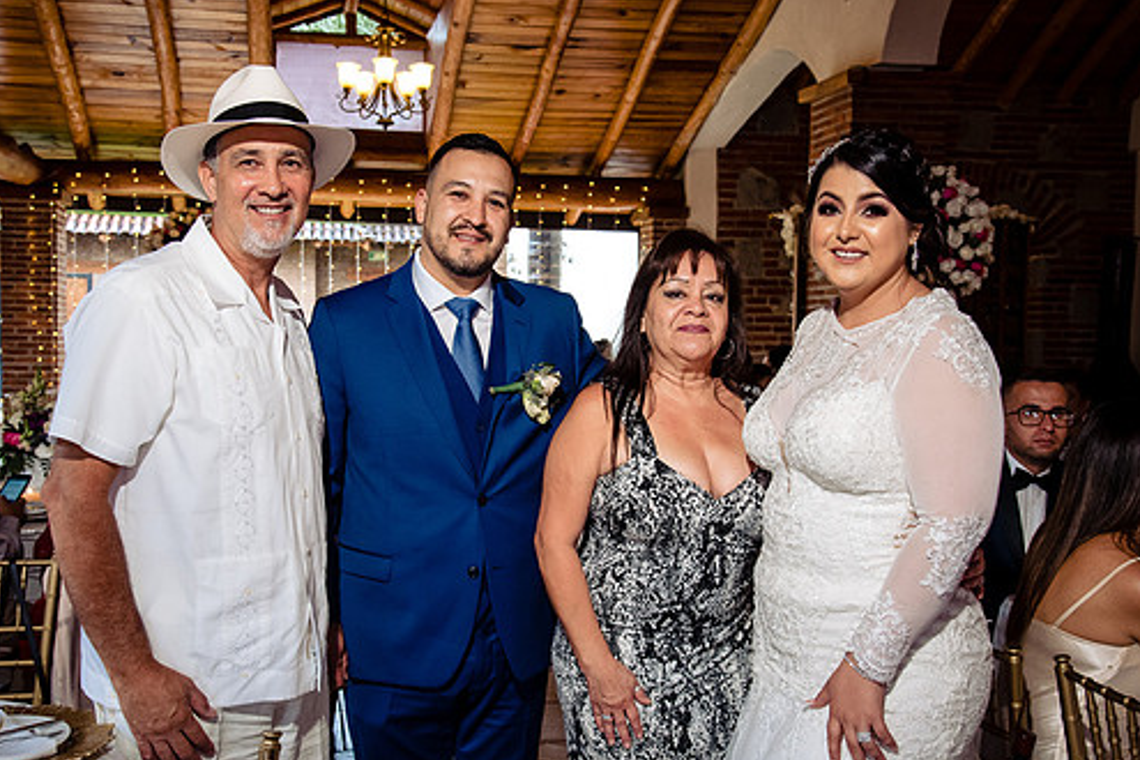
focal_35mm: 41
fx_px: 1298
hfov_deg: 47.4
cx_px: 534
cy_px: 404
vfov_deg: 32.6
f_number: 7.1
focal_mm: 35
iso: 2000
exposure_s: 1/160
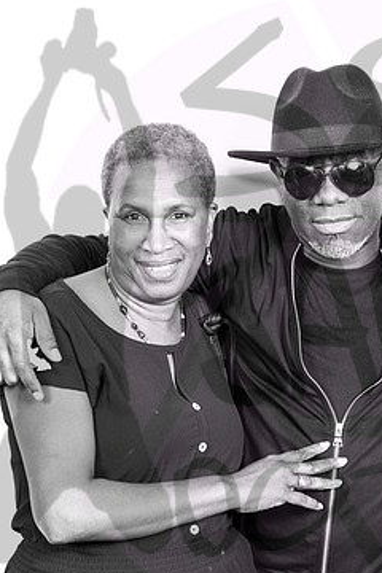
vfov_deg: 18.6
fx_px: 1751
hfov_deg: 12.4
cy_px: 315
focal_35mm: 110
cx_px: 319
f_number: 4
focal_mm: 56
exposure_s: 1/200
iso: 500
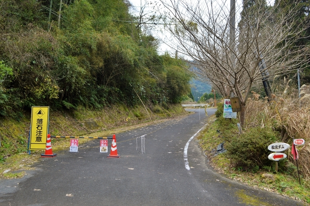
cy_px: 101
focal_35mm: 40
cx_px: 153
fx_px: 344
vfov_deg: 33.4
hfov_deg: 48.5
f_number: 6.3
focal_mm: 26
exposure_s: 1/100
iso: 100
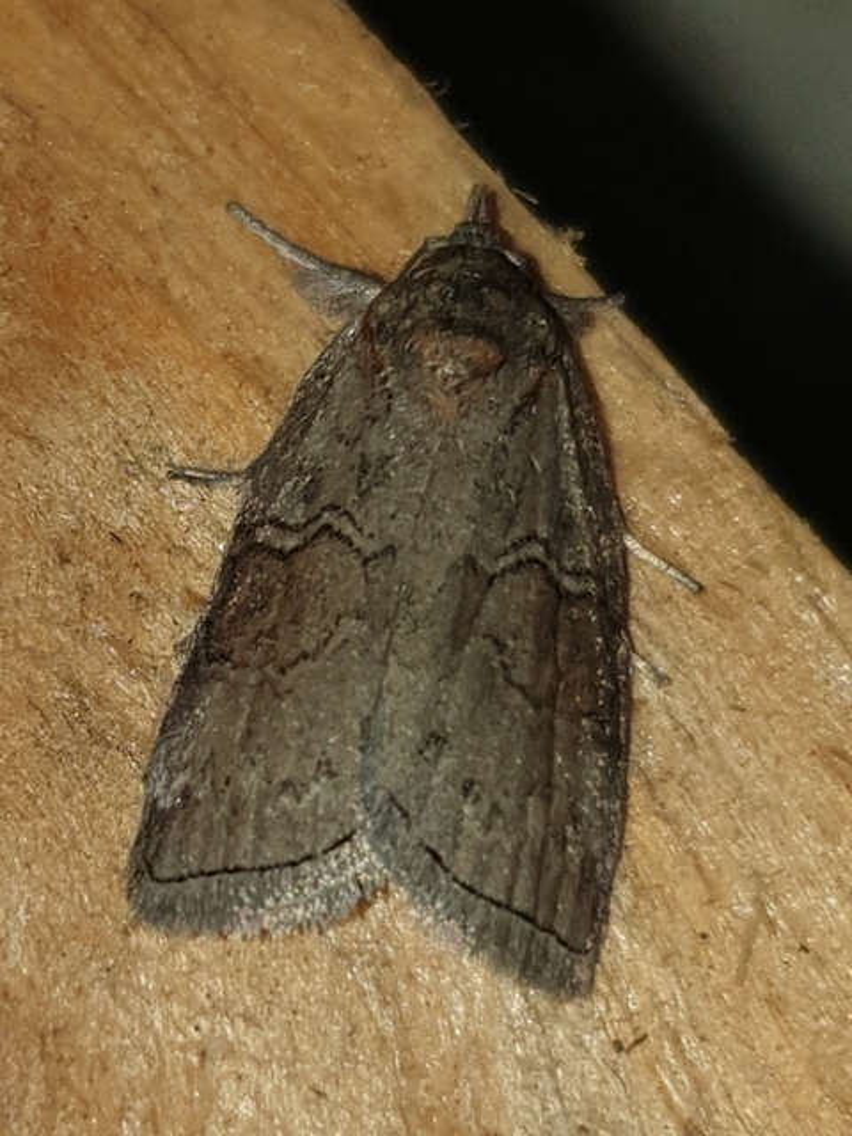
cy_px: 568
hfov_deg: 53.1
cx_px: 426
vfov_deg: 67.3
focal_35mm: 26
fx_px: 853
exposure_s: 1/2577
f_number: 1.5
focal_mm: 4.3
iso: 50
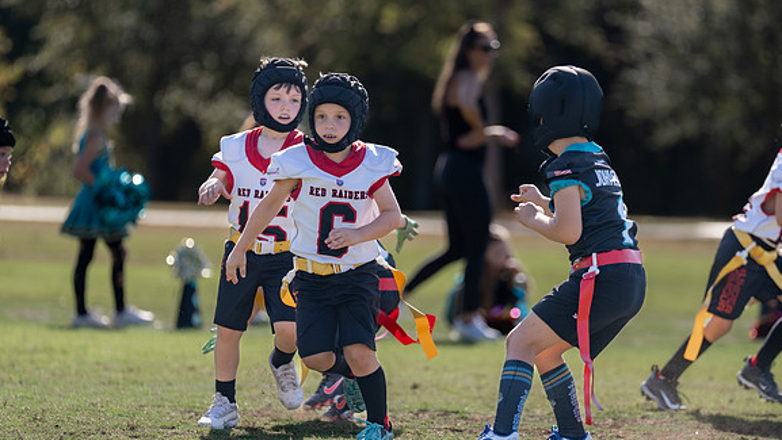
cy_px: 255
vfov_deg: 4.1
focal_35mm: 296
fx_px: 6140
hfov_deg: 7.3
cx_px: 417
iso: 100
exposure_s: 1/1000
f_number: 2.8
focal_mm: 200
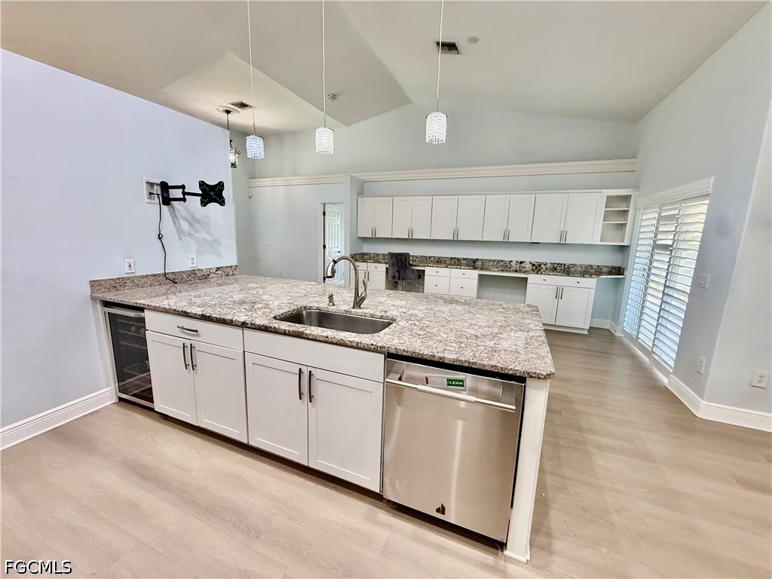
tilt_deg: -9.9
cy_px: 290
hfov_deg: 102.1
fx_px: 312
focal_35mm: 14
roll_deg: -1.9
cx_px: 386
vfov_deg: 85.7
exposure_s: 1/120
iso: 250
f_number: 2.2
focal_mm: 2.22
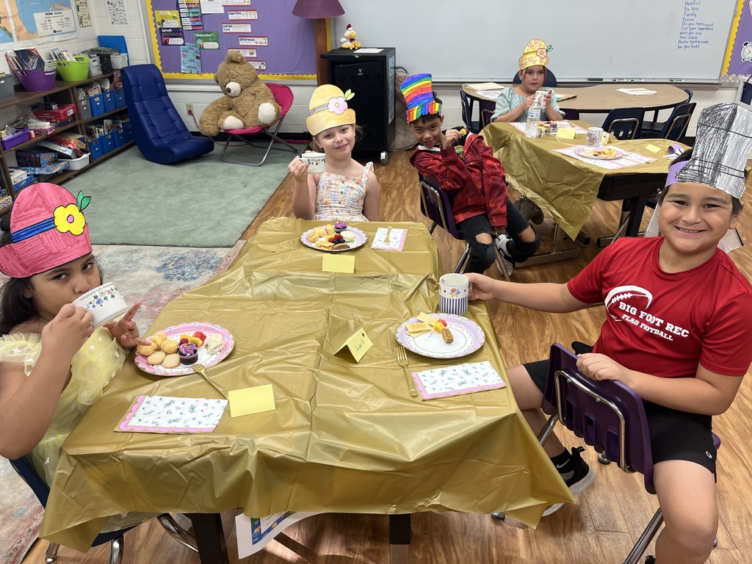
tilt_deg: -27.6
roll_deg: +0.6
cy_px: 282
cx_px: 376
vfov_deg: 53.1
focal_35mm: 26
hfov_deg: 67.3
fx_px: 565
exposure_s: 1/60
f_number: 1.6
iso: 64
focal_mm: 5.1
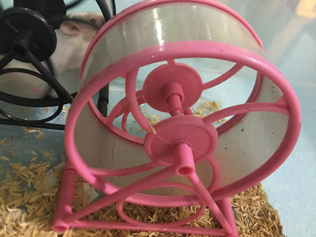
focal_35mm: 29
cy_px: 118
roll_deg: -15.9
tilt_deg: -42.9
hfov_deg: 61.7
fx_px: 265
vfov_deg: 48.2
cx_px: 158
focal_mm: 4.15
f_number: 2.2
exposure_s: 1/8
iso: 160
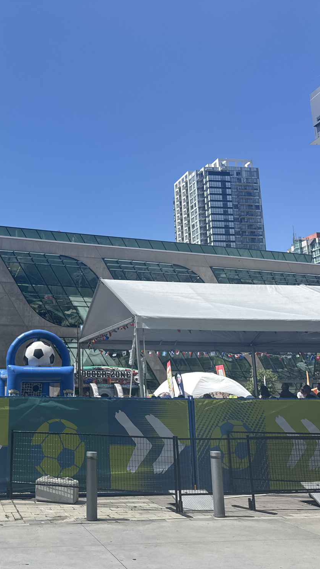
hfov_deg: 32.0
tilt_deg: +11.9
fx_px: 528
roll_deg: -1.5
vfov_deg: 56.6
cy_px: 284
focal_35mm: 35
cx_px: 31
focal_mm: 6.76
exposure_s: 1/3413
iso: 80
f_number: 1.78
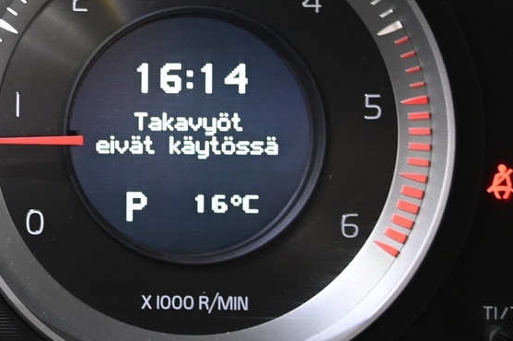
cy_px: 108
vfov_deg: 9.8
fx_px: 1993
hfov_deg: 14.3
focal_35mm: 140
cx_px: -84
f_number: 4
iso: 2000
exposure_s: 1/20
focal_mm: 48
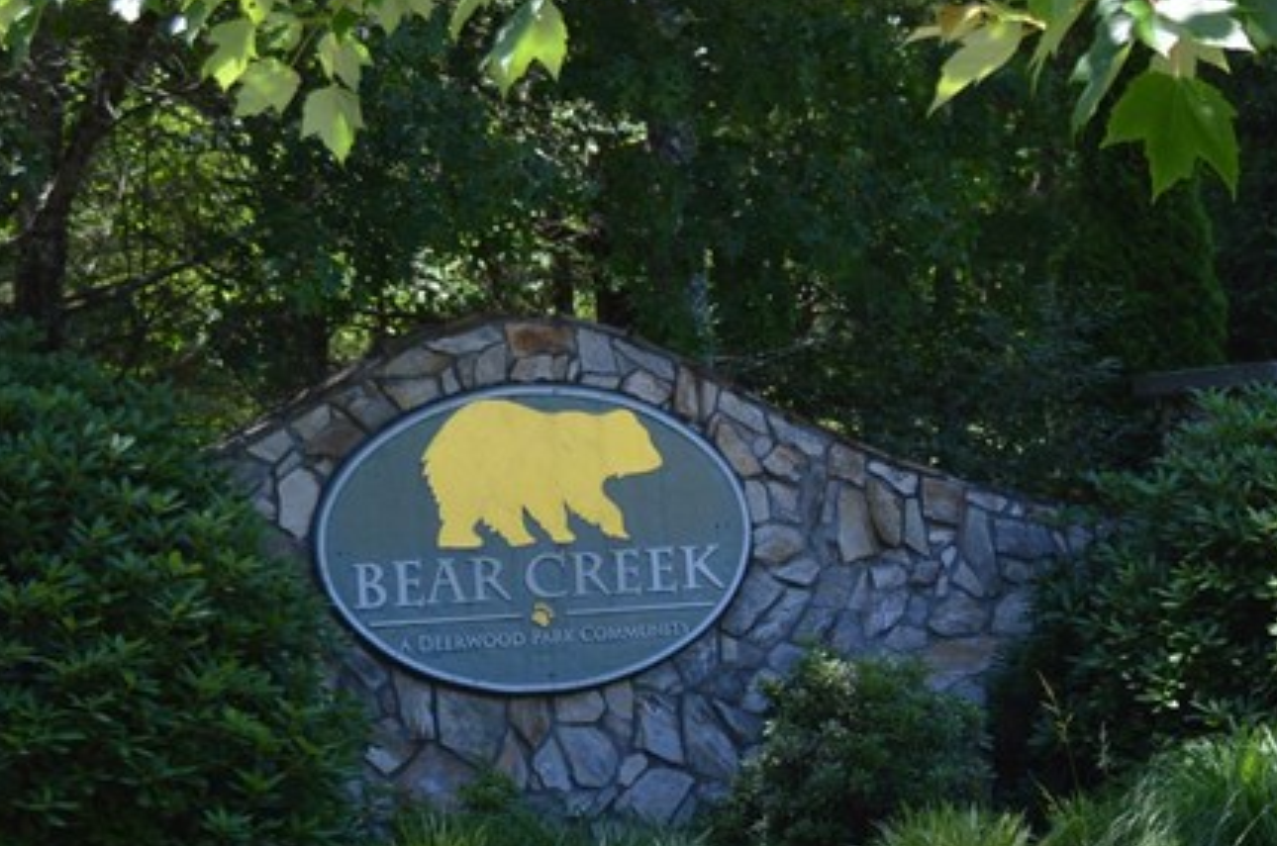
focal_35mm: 129
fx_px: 4567
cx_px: 1264
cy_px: 698
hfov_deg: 15.6
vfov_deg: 10.5
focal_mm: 34
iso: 140
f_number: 5.6
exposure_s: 1/125
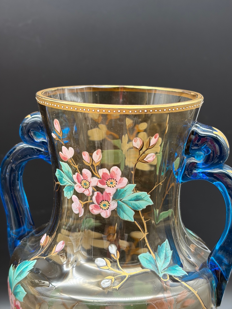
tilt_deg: -12.7
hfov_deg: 28.0
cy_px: 154
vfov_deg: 36.8
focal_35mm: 52
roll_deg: -1.9
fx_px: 465
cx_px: 116
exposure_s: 1/60
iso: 100
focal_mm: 5.96
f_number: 1.6
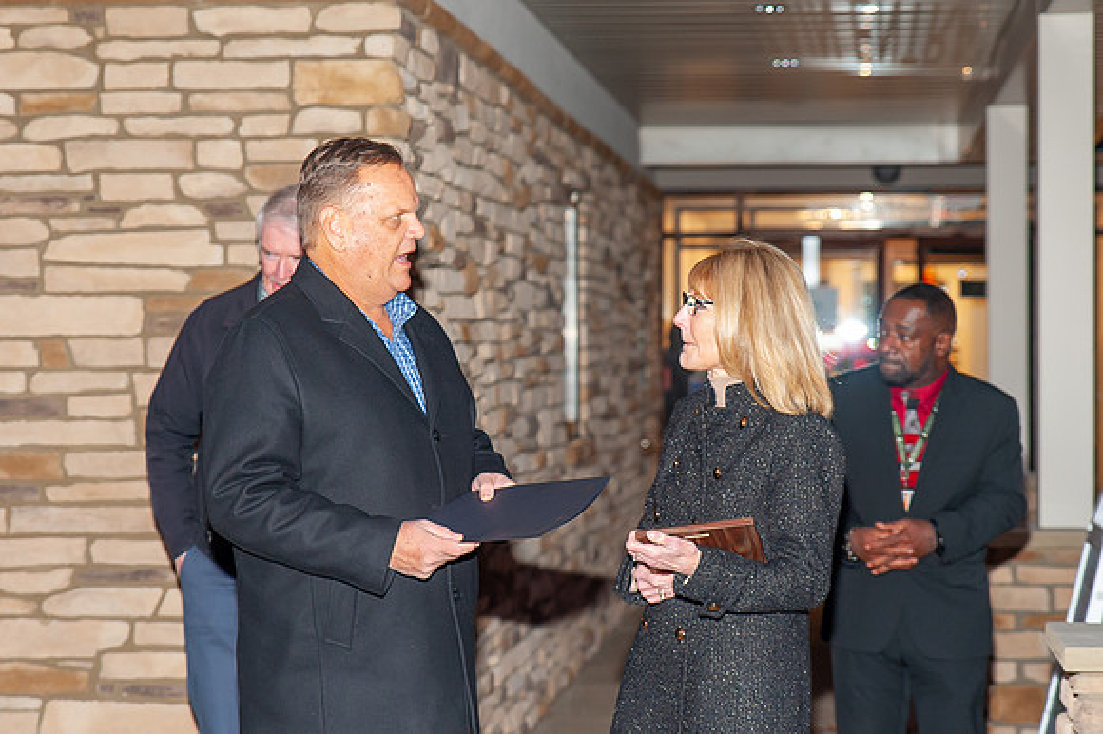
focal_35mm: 101
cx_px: 557
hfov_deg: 20.1
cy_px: 353
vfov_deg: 13.5
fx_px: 3105
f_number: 3.5
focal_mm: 70
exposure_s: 1/160
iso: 800
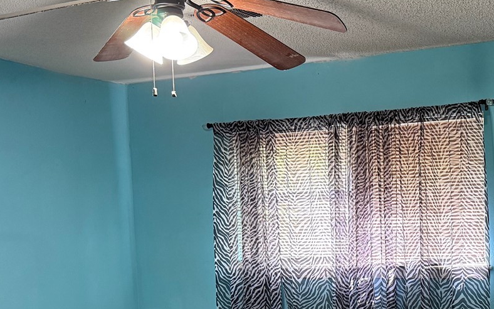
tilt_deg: -3.3
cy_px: 295
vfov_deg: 20.4
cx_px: 430
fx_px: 834
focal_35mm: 62
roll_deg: +1.3
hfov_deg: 31.6
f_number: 1.78
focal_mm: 6.76
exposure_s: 1/60
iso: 400
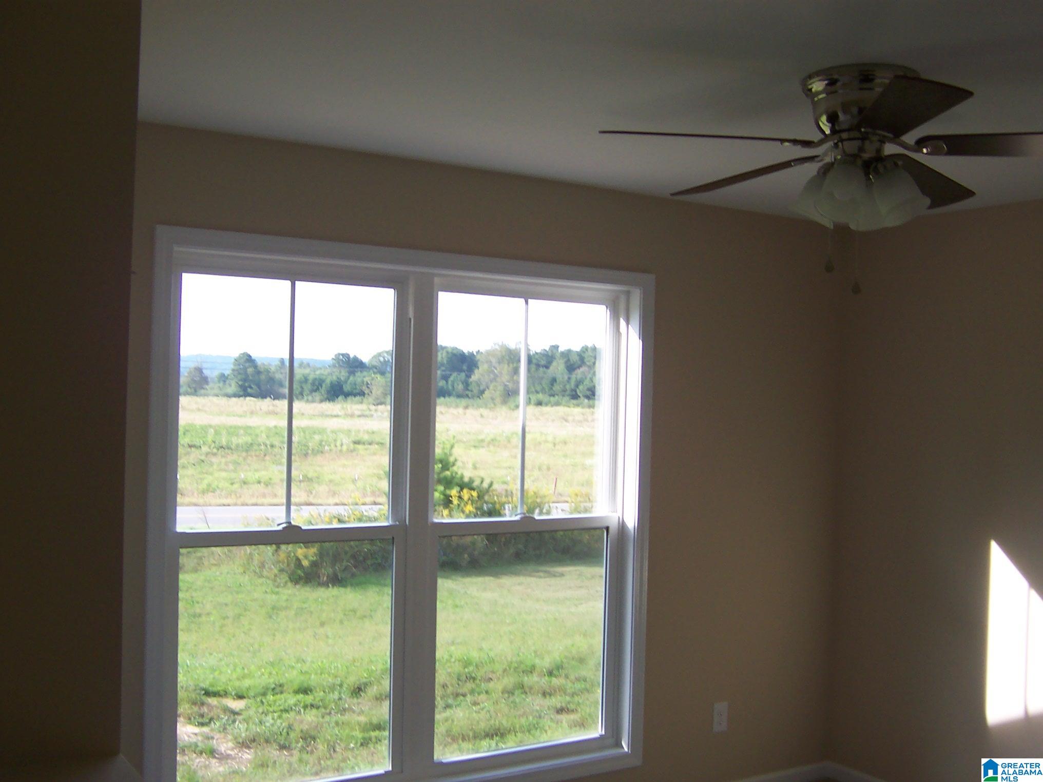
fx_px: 1085
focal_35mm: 36
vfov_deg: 39.7
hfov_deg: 51.4
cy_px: 391
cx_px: 522
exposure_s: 1/180
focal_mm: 5.6
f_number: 3.4
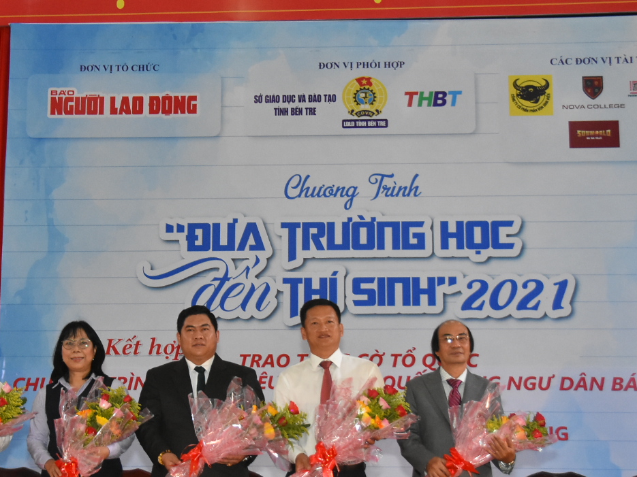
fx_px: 1472
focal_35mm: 80
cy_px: 291
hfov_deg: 24.3
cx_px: 230
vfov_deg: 18.4
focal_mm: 32
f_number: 4
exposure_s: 1/200
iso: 2500
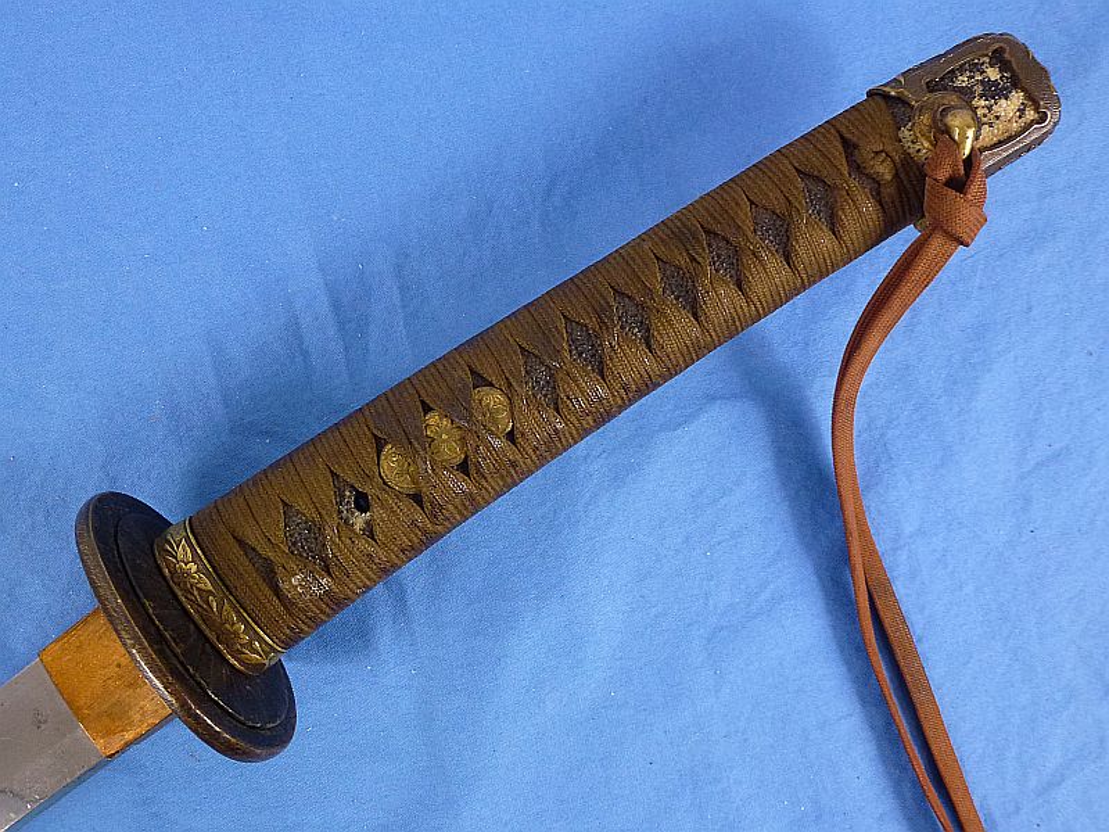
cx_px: 554
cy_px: 416
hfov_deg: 60.0
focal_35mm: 30
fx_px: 961
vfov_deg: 46.8
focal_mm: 5.4
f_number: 3.5
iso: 250
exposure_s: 1/60
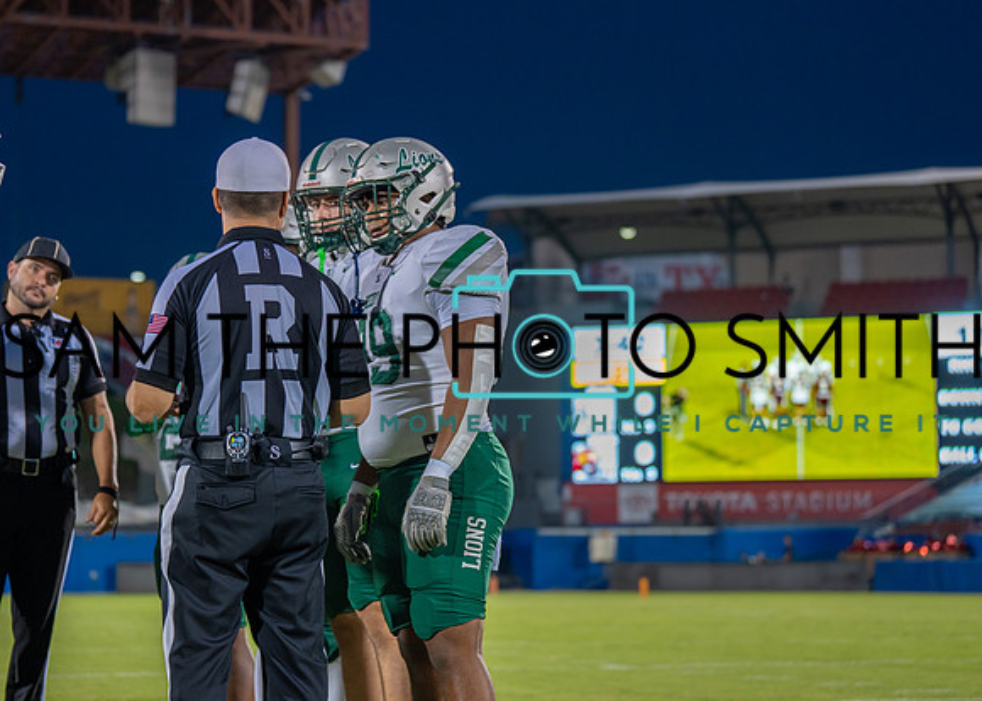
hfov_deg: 23.5
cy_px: 303
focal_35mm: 85
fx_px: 2358
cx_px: 378
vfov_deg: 16.9
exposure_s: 1/500
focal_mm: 70
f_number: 2.8
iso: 640
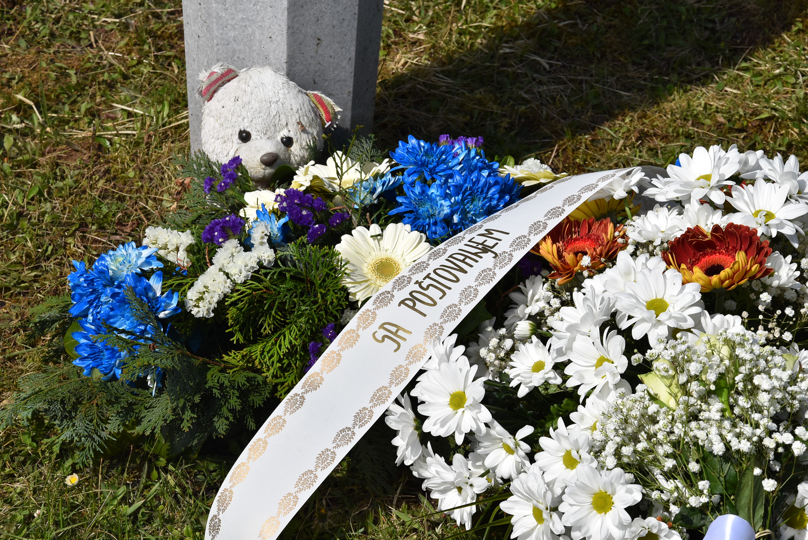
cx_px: 404
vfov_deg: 11.4
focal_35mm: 120
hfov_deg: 17.0
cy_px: 270
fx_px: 2695
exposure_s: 1/500
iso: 200
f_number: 11
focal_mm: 80
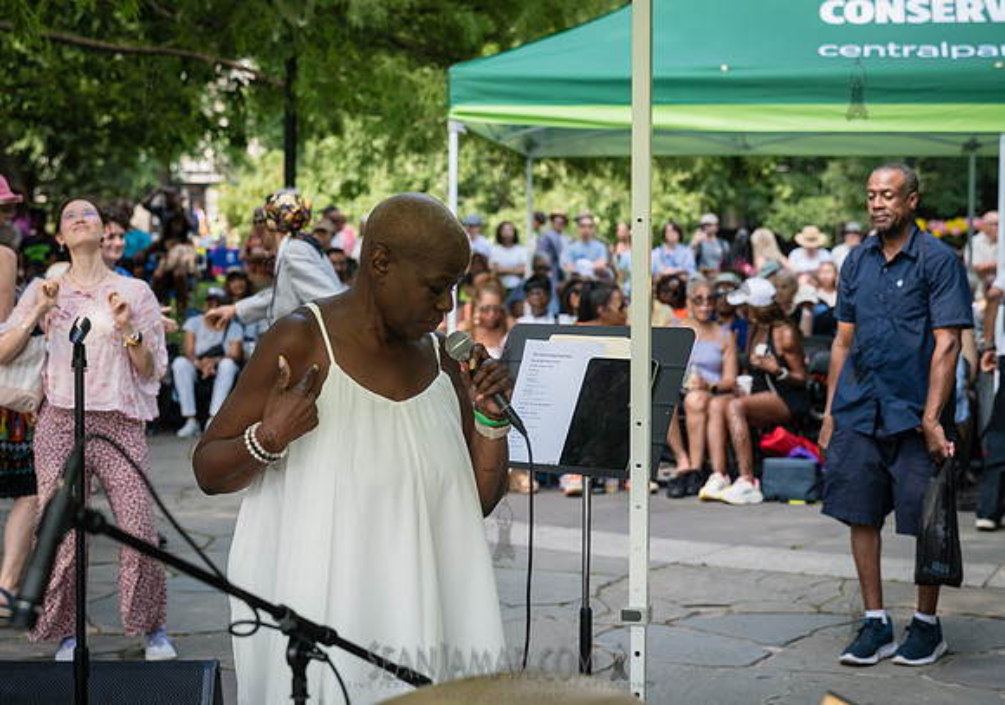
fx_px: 2060
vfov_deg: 19.4
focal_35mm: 73
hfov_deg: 27.4
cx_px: 432
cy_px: 332
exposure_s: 1/800
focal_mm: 63
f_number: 4
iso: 640
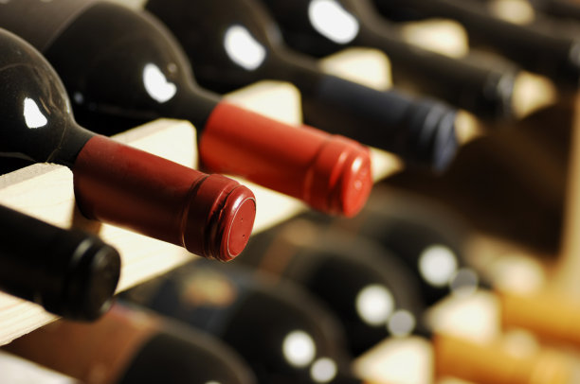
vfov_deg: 9.1
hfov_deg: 13.7
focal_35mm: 150
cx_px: 290
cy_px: 192
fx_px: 2413
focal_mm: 100
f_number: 3.5
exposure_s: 1/15
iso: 100
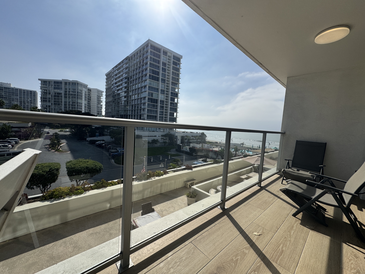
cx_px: 182
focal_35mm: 14
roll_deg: -4.0
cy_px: 137
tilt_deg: -4.2
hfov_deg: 102.1
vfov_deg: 85.7
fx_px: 148
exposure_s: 1/4630
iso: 40
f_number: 2.2
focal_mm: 2.22
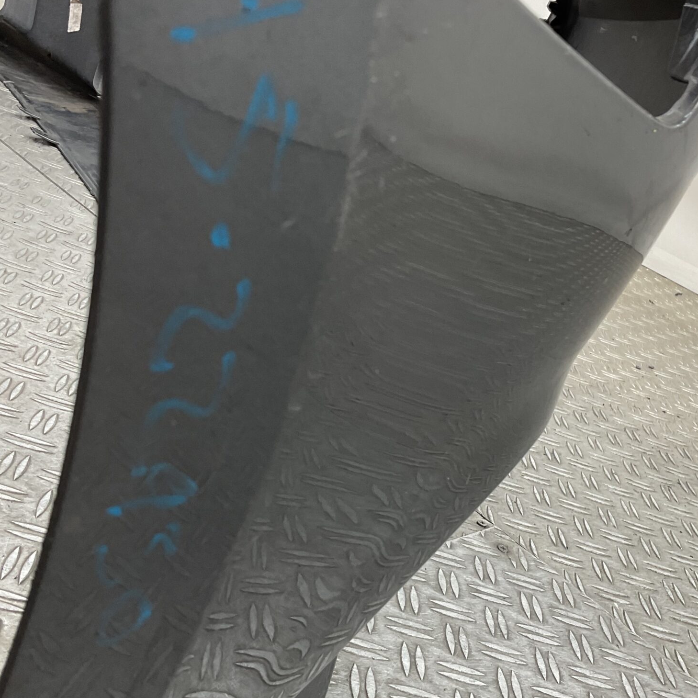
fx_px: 1027
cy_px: 371
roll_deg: -22.8
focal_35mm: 45
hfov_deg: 37.4
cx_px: 420
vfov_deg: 37.5
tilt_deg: -21.2
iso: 40
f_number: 1.8
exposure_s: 1/100
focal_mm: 3
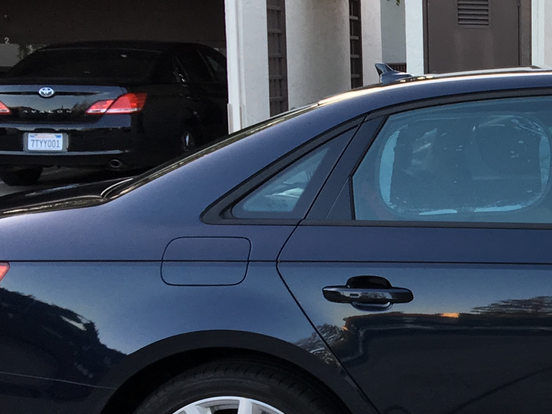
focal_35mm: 90
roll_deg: -0.8
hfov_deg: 19.7
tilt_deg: -8.0
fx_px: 1435
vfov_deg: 16.4
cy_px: 271
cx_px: 754
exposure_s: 1/60
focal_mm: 4.15
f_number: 2.2
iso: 32
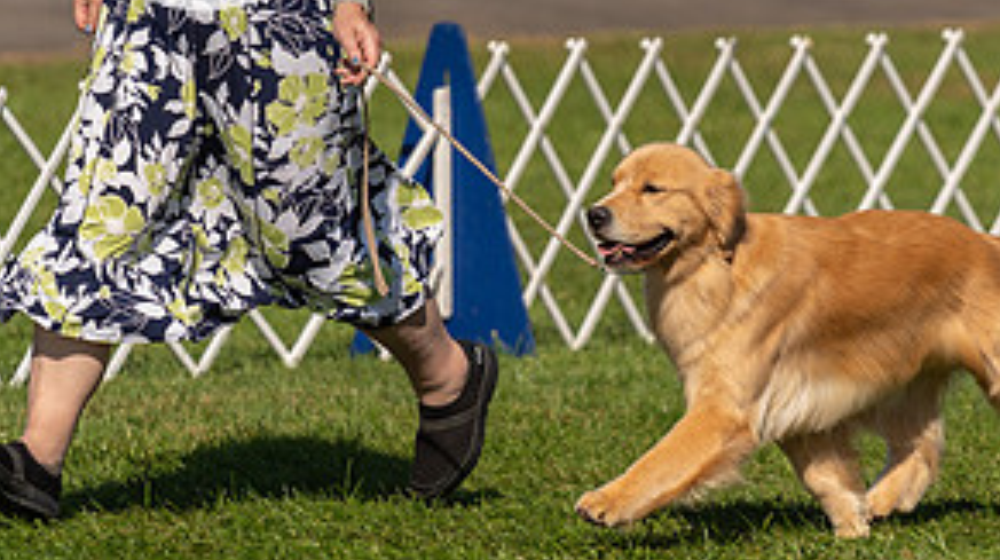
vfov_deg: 2.5
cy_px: 82
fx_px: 12900
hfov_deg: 4.4
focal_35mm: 487
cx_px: 682
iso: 200
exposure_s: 1/3200
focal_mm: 200
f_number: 3.2
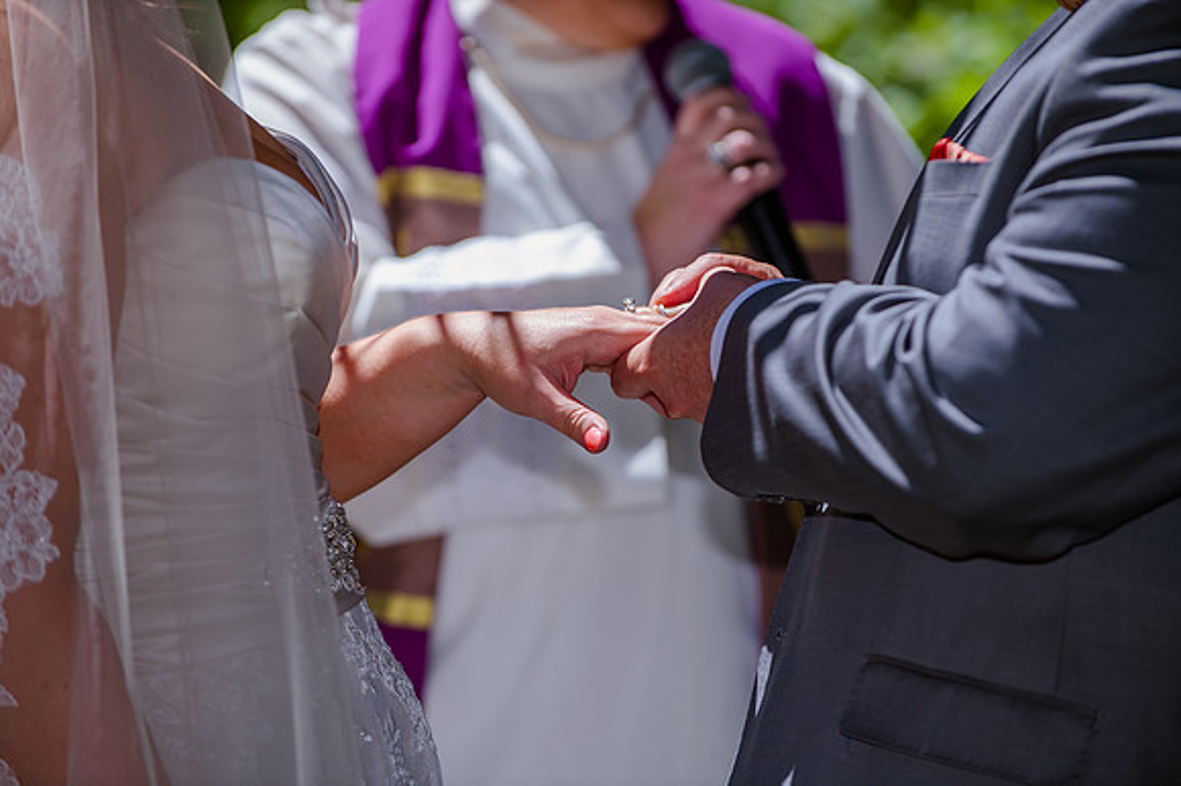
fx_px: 6557
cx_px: 590
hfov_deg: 10.3
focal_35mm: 200
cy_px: 393
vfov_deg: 6.9
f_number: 4
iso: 200
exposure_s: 1/1000
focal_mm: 200
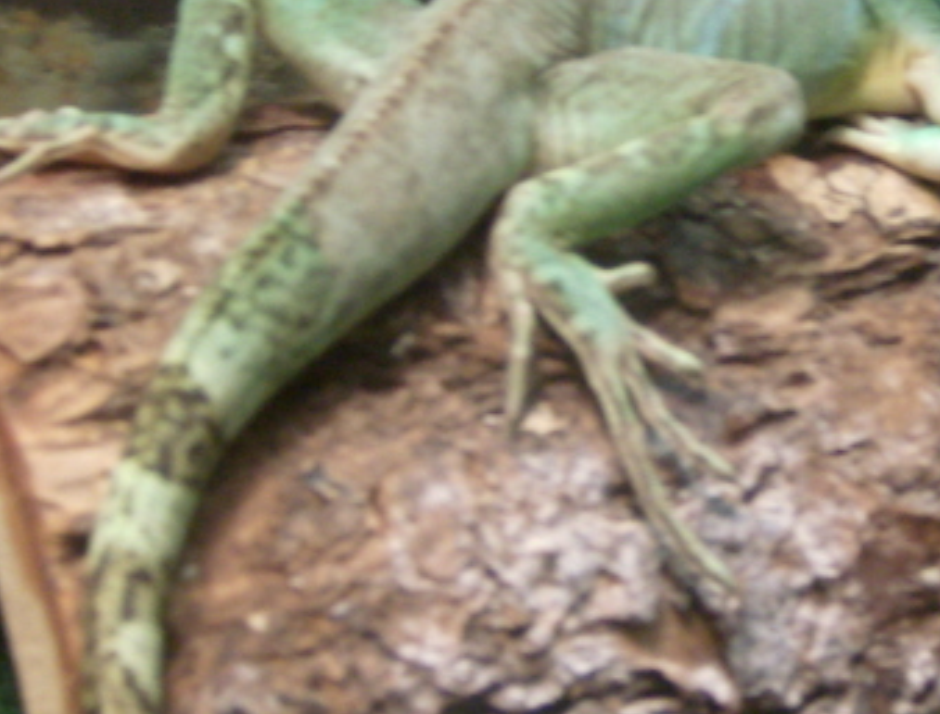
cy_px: 275
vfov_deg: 17.3
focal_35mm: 86
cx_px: 875
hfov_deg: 22.0
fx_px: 2347
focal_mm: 7.7
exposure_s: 1/20.6
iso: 200
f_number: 3.1
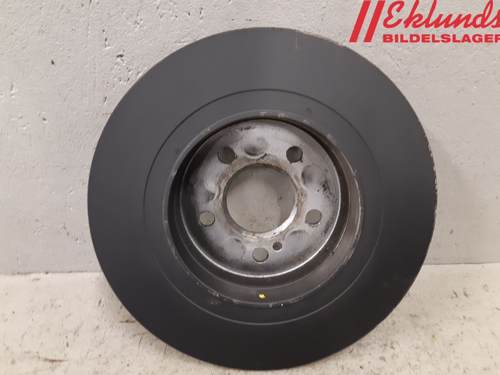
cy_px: 194
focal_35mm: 27
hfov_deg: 65.3
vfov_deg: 51.3
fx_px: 390
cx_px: 245
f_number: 1.7
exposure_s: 1/33
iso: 200
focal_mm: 3.93
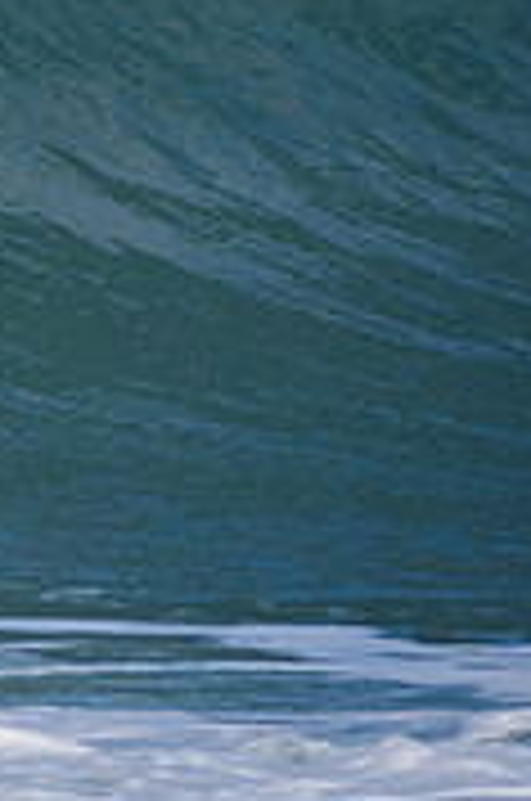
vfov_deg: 0.8
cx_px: -598
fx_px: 54370
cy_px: 34
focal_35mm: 2448
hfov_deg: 0.6
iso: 400
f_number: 5.6
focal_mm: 500
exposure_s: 1/2000
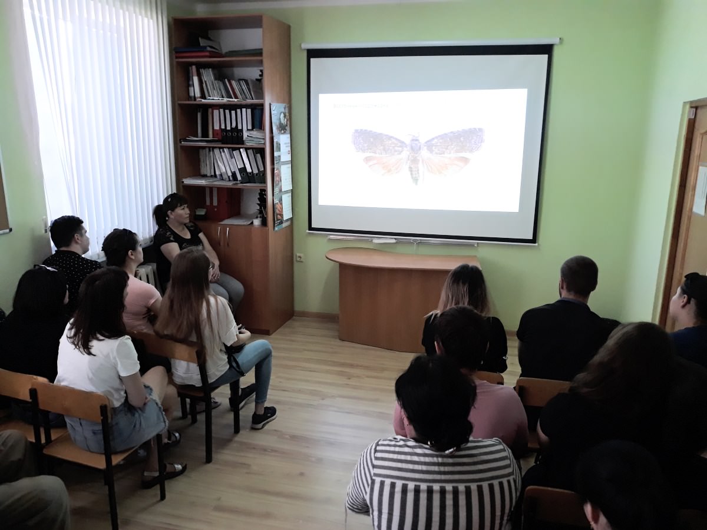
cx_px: 354
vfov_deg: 51.4
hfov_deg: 65.3
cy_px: 265
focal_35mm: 27
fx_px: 551
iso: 200
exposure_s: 1/50
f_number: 1.7
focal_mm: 3.71
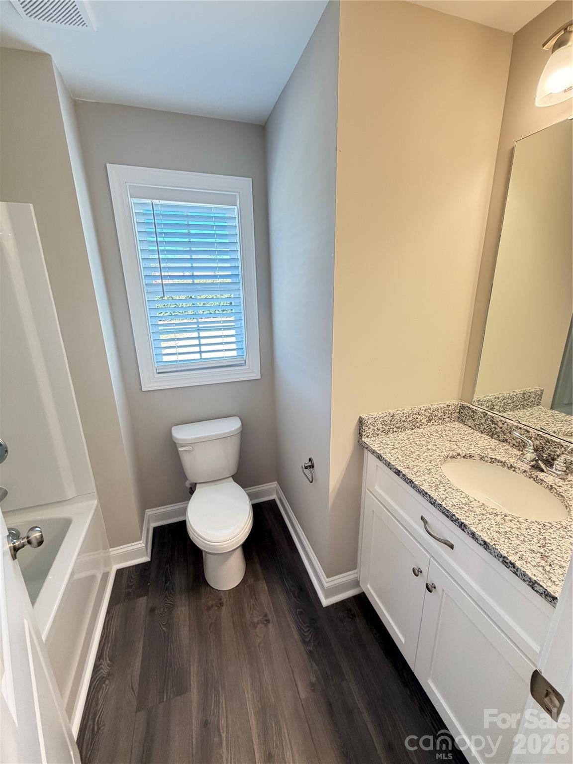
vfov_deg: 102.1
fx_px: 309
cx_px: 286
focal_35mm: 14
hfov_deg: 85.7
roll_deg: -0.2
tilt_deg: -16.5
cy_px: 382
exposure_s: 1/60
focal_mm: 2.22
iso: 320
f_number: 2.2
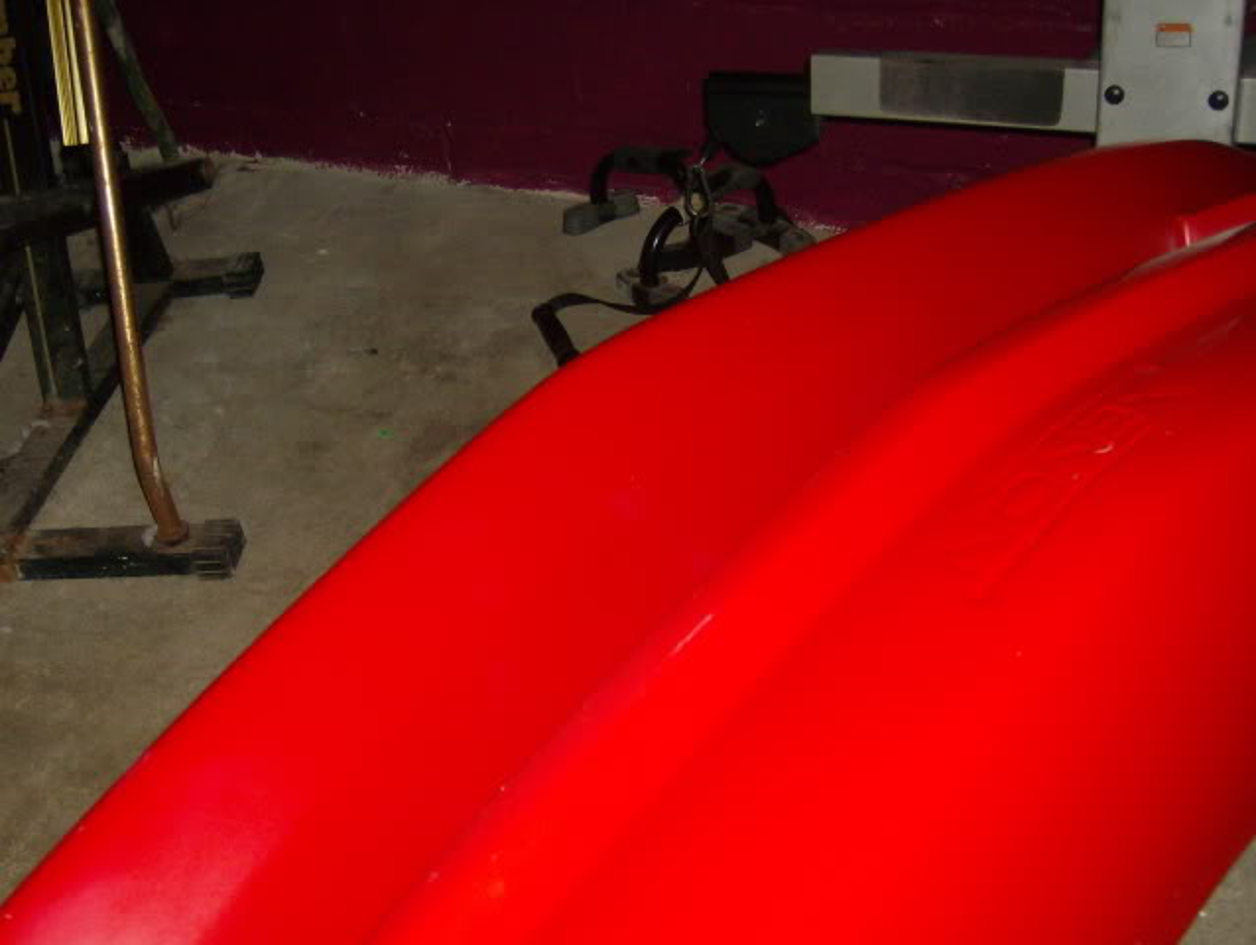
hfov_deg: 51.3
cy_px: 472
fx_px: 1308
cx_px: 628
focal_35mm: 36
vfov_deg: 39.7
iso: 200
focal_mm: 6
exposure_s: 1/60
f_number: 2.8
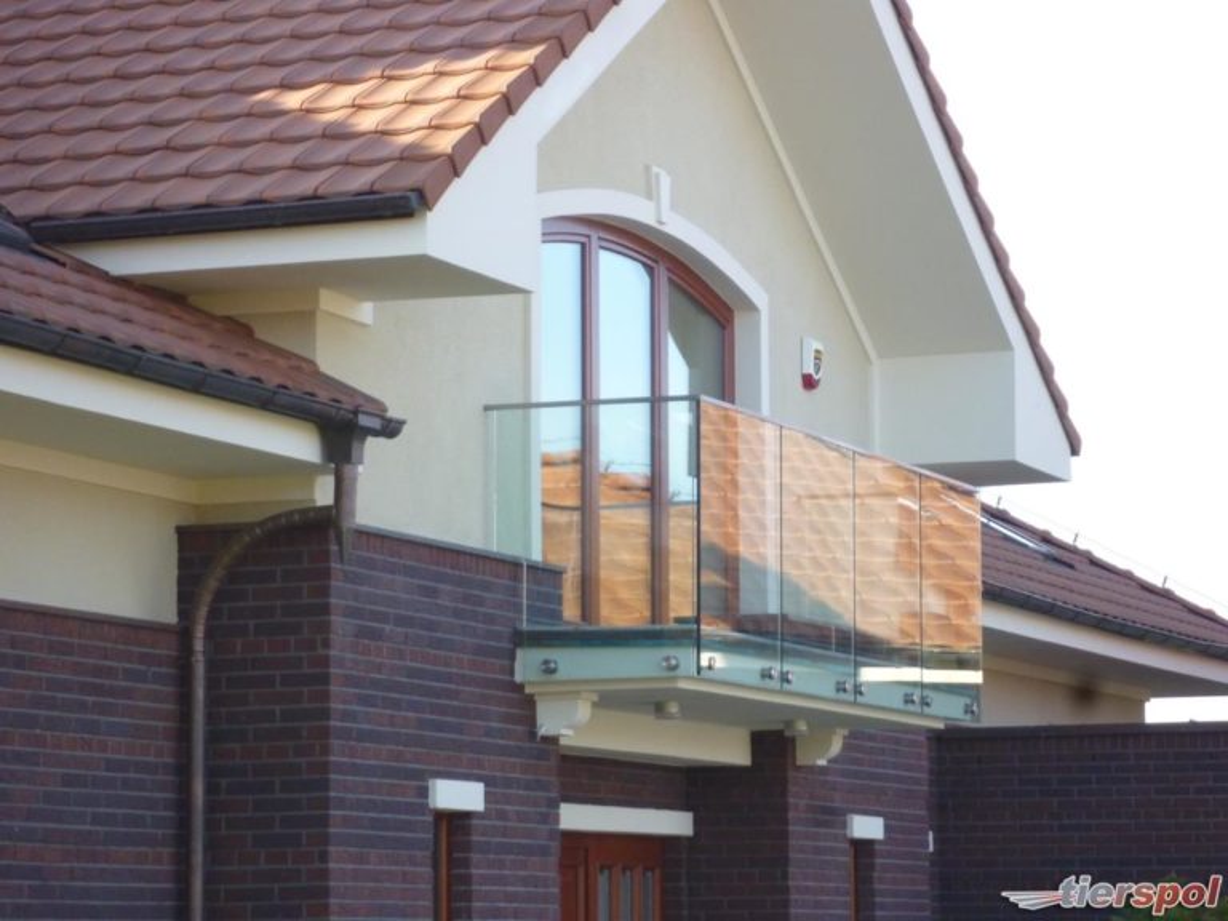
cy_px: 460
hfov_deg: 15.8
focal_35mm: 125
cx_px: 614
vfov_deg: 11.9
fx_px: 4434
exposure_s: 1/125
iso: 200
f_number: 5.9
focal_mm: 22.5
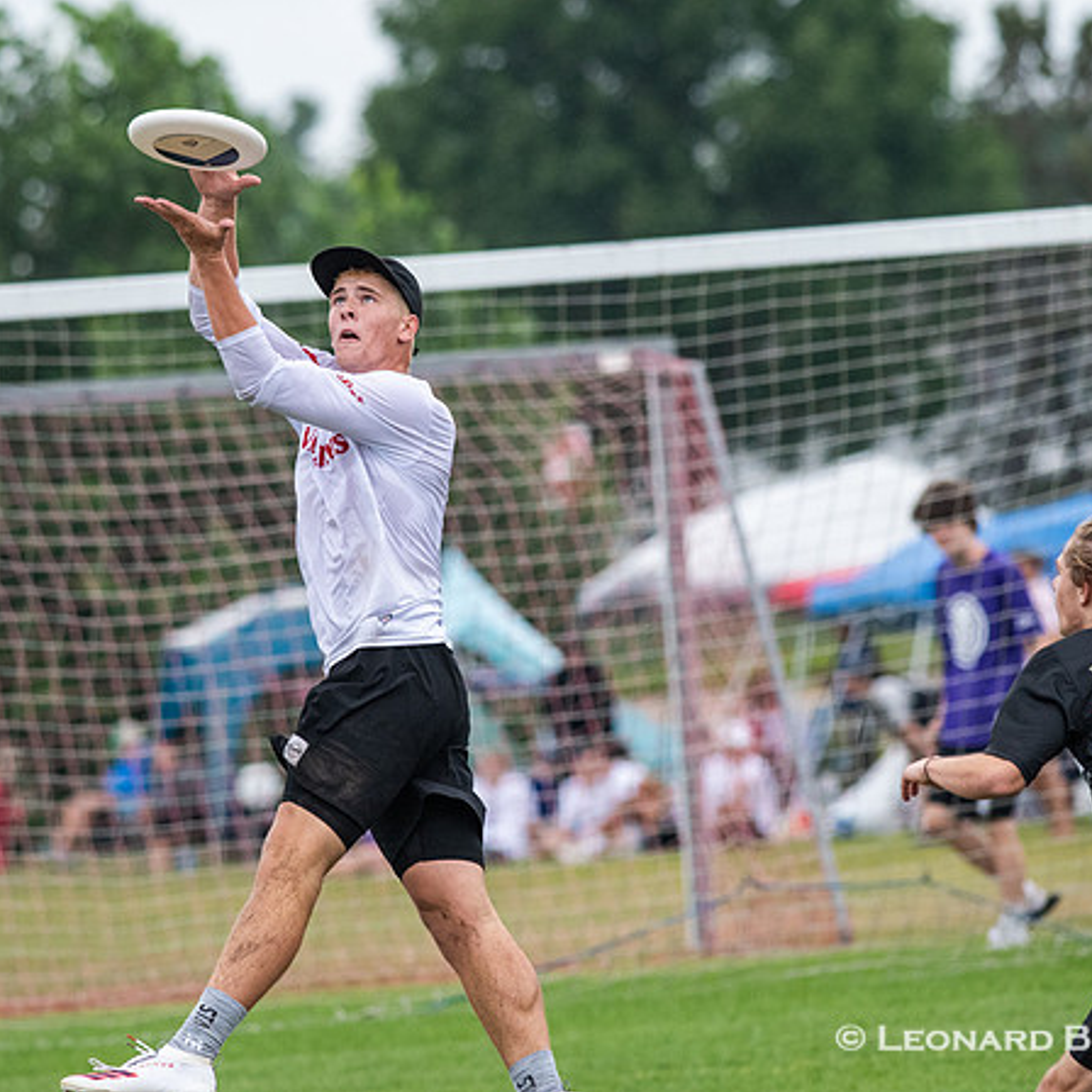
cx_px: 557
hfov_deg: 3.0
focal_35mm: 577
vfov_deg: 3.0
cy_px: 546
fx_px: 20593
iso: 1600
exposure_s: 1/2500
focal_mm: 300
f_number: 5
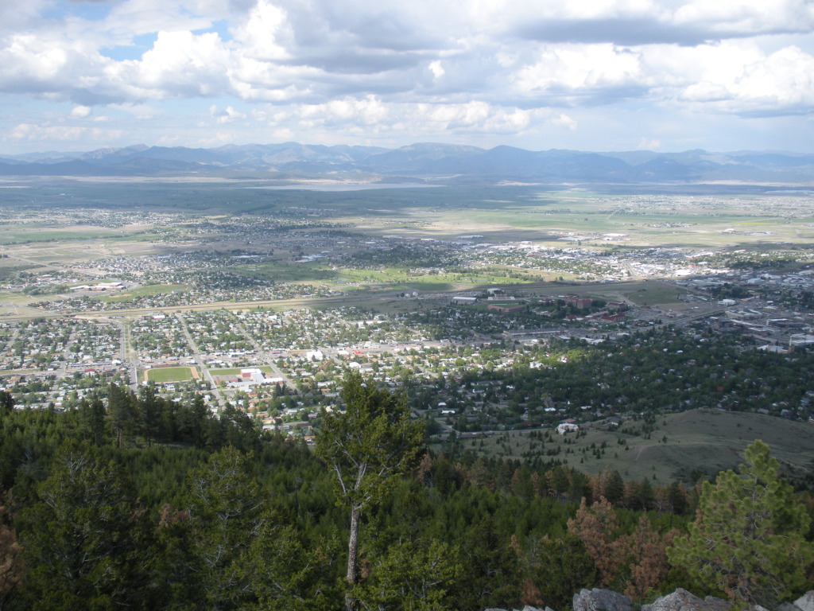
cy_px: 306
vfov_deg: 39.7
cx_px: 407
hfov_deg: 51.4
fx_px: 847
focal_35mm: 36
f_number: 3.5
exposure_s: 1/463
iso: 64
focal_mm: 6.3
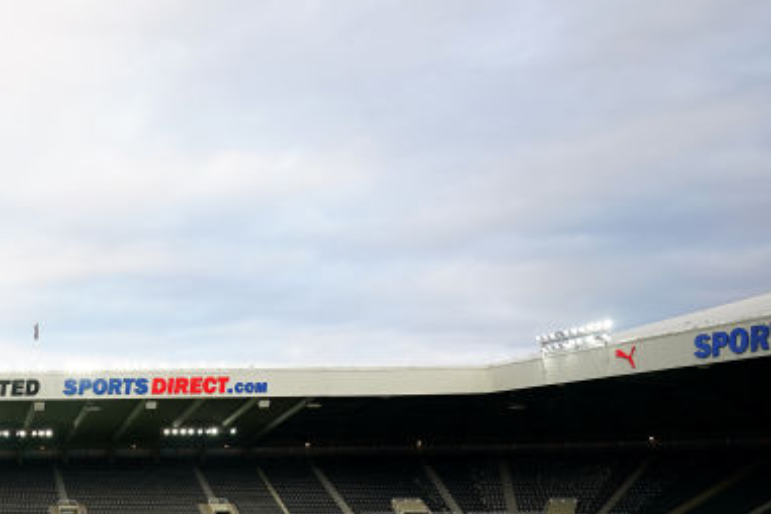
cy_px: 347
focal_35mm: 43
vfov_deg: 30.9
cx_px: -99
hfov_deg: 37.2
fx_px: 921
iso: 250
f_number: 2.8
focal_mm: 16
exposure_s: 1/500
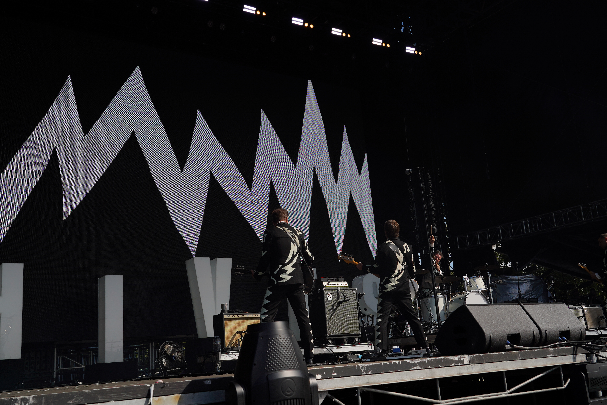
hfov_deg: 51.9
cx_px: 304
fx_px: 624
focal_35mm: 37
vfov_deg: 35.9
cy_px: 202
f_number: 8
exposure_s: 1/800
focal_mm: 37
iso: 100
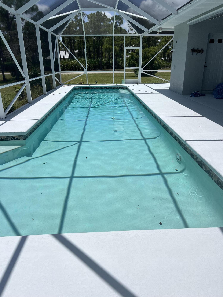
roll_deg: +1.6
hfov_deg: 53.1
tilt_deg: -22.4
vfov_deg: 67.3
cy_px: 148
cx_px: 112
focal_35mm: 26
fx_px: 223
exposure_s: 1/6993
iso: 50
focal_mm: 5.7
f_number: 1.5
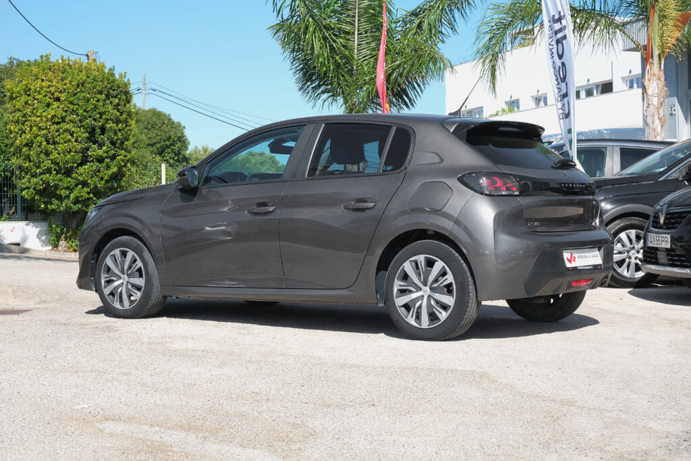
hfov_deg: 30.1
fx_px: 1286
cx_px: 346
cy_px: 230
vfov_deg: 20.3
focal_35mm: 67
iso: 160
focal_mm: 44.5
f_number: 9
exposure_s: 1/200
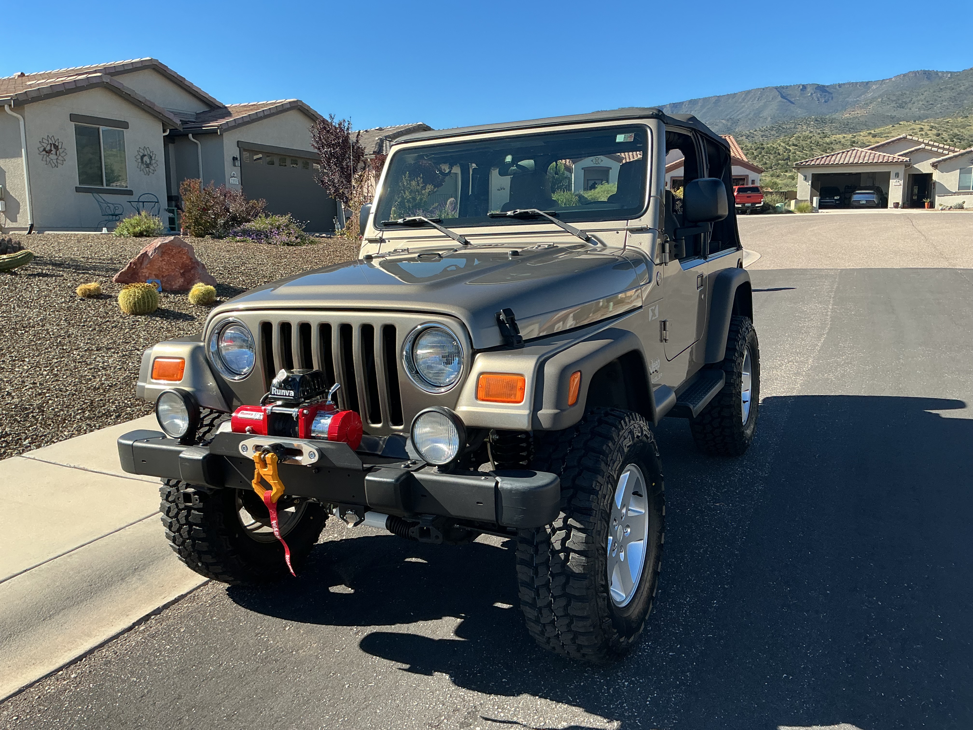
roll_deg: +0.3
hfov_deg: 61.7
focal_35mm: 29
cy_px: 365
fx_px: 815
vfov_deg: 48.2
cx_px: 486
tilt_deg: -9.6
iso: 25
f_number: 1.8
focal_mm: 3
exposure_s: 1/842
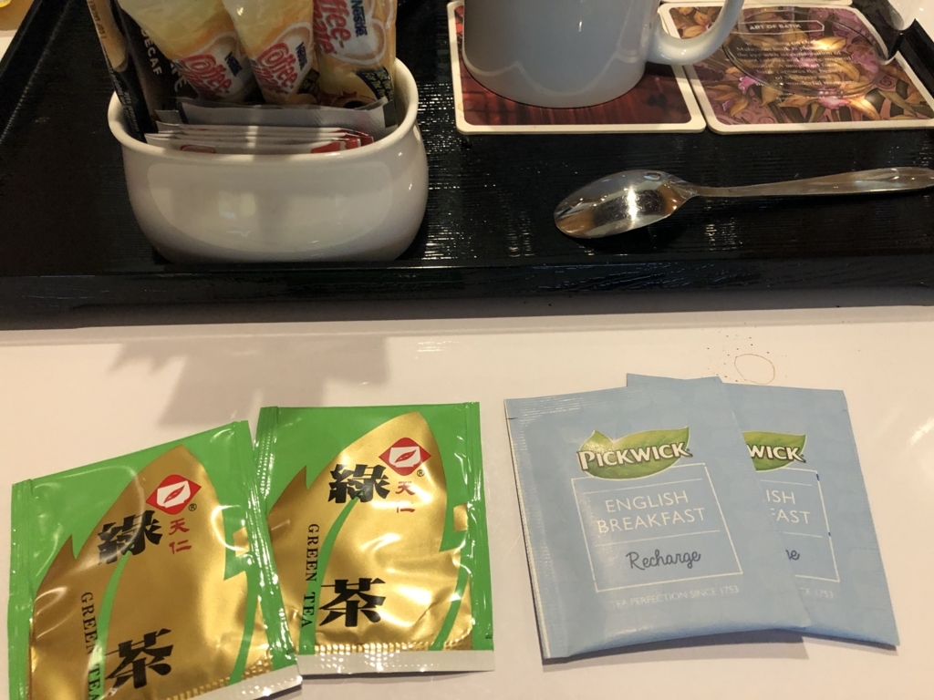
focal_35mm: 29
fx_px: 782
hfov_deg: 61.7
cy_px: 350
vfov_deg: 48.2
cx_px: 467
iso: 100
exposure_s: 1/14
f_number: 1.8
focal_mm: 3.99
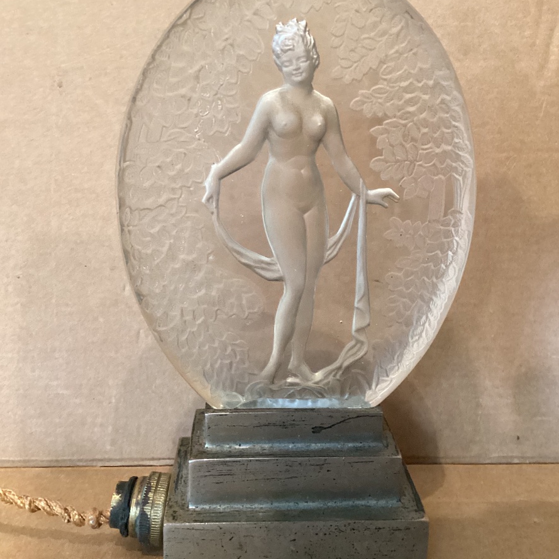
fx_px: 676
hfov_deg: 44.9
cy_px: 270
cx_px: 279
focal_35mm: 37
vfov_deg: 44.9
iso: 400
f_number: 2.4
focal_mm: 3.3
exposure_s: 1/25
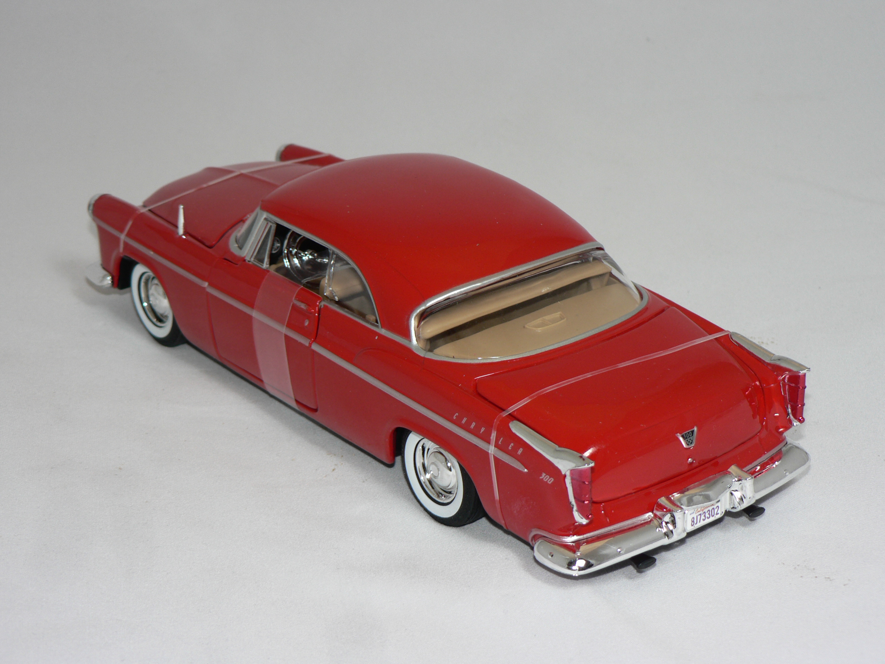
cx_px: 442
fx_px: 1841
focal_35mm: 72
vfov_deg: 20.4
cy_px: 332
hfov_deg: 27.0
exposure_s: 1/60
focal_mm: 12
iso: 80
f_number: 3.2
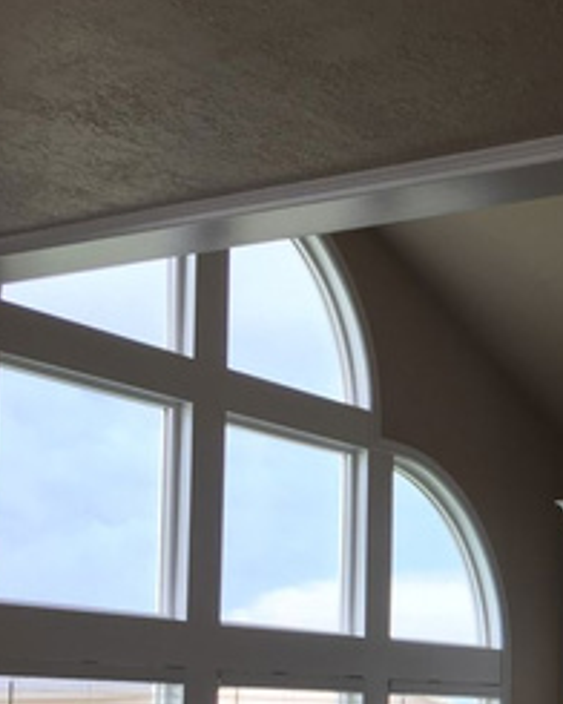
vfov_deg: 25.0
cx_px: 787
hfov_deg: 18.8
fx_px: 1541
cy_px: 629
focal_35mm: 74
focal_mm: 4.15
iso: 25
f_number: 2.2
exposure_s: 1/166
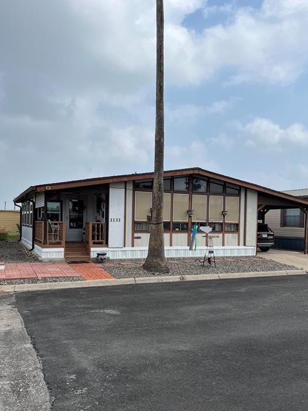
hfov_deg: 48.2
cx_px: 150
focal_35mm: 29
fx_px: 344
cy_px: 226
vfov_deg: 61.6
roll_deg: +0.1
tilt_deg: -0.2
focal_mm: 5.1
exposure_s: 1/5319
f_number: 1.6
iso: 50
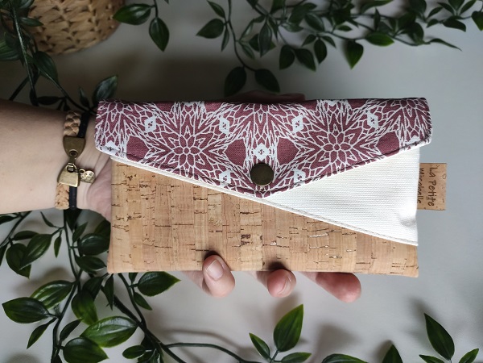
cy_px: 182
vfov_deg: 53.1
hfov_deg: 67.3
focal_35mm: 26
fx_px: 363
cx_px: 242
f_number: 1.75
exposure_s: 1/50
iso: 256
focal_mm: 4.77
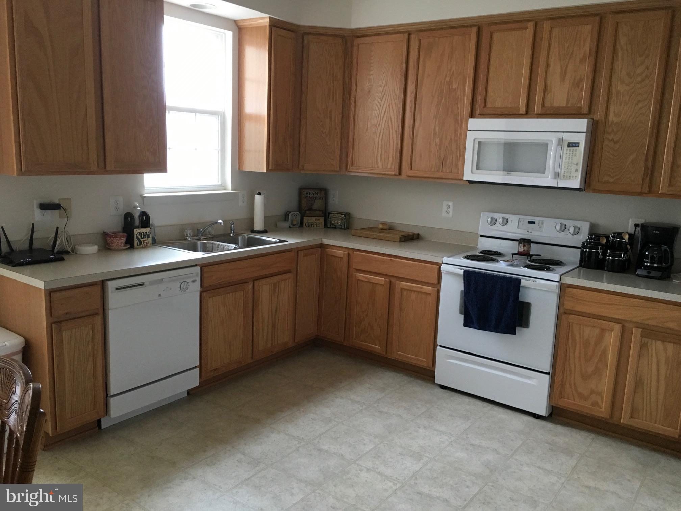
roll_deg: -1.4
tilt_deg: -8.6
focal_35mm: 29
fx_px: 571
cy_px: 256
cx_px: 340
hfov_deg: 61.7
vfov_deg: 48.2
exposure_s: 1/30
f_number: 2.2
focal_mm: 4.15
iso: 100
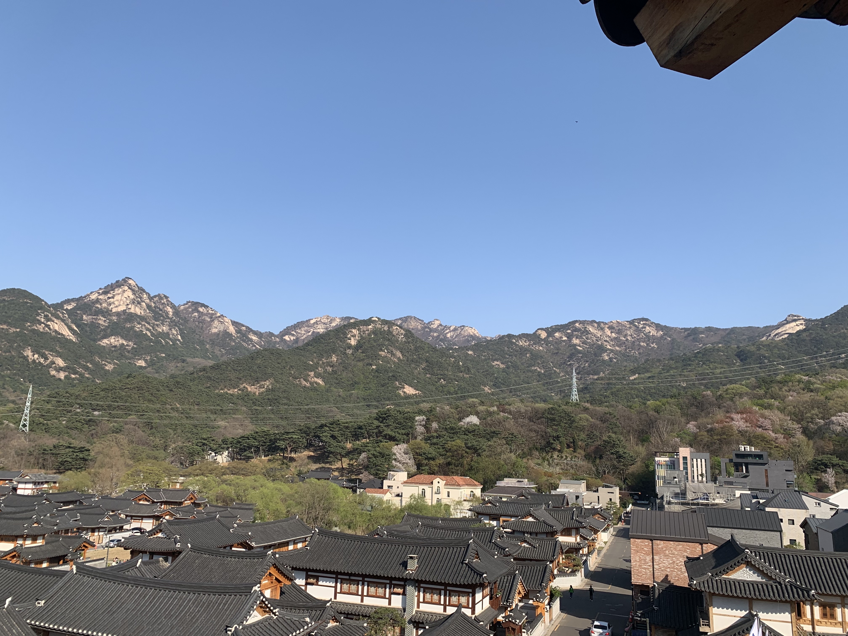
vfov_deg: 53.1
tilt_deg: +13.0
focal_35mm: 26
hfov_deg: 67.3
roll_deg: -3.1
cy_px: 318
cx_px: 424
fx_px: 637
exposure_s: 1/1992
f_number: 1.8
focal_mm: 4.25
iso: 25
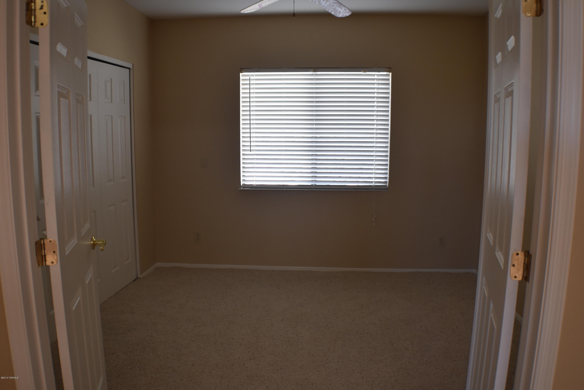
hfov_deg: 51.3
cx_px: 292
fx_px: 608
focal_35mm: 38
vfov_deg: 35.5
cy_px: 195
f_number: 4.5
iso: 400
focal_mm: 25
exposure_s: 1/100
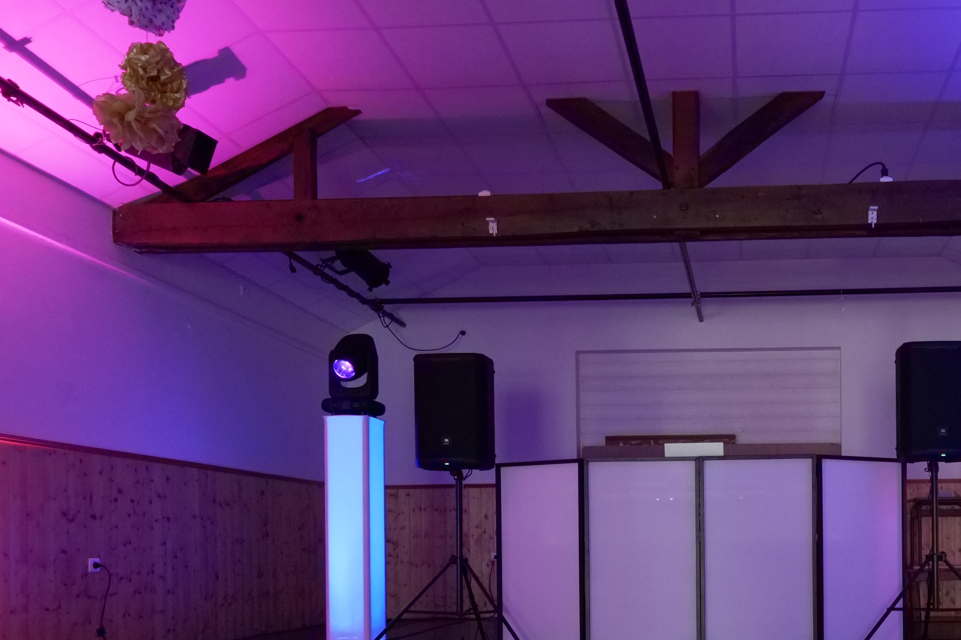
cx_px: 709
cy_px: 558
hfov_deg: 56.1
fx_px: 854
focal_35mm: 32
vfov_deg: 38.7
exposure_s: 1/15
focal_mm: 18
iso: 6400
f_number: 10
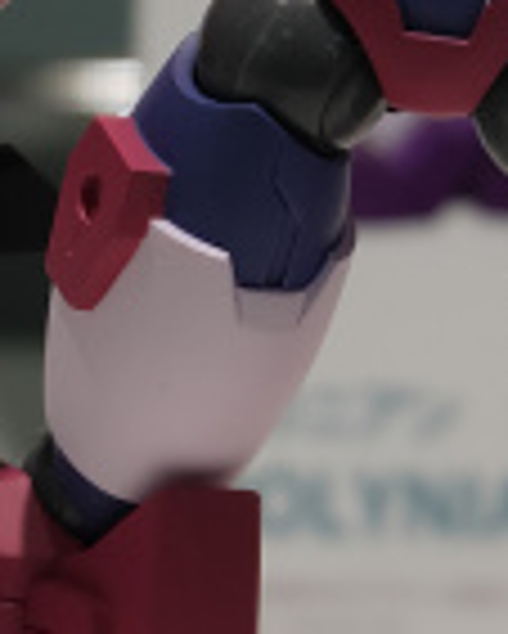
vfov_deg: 5.3
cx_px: 551
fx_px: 6796
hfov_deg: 4.3
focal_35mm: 362
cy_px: 94
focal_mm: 45.2
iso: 320
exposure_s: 1/125
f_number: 5.6
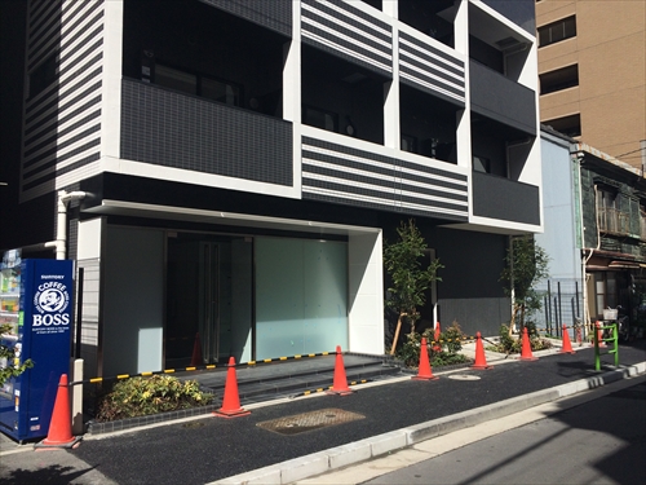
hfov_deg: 61.7
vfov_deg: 48.2
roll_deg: +0.1
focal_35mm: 29
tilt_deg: +4.3
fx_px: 541
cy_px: 242
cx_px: 323
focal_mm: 4.15
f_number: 2.2
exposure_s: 1/2564
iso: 32
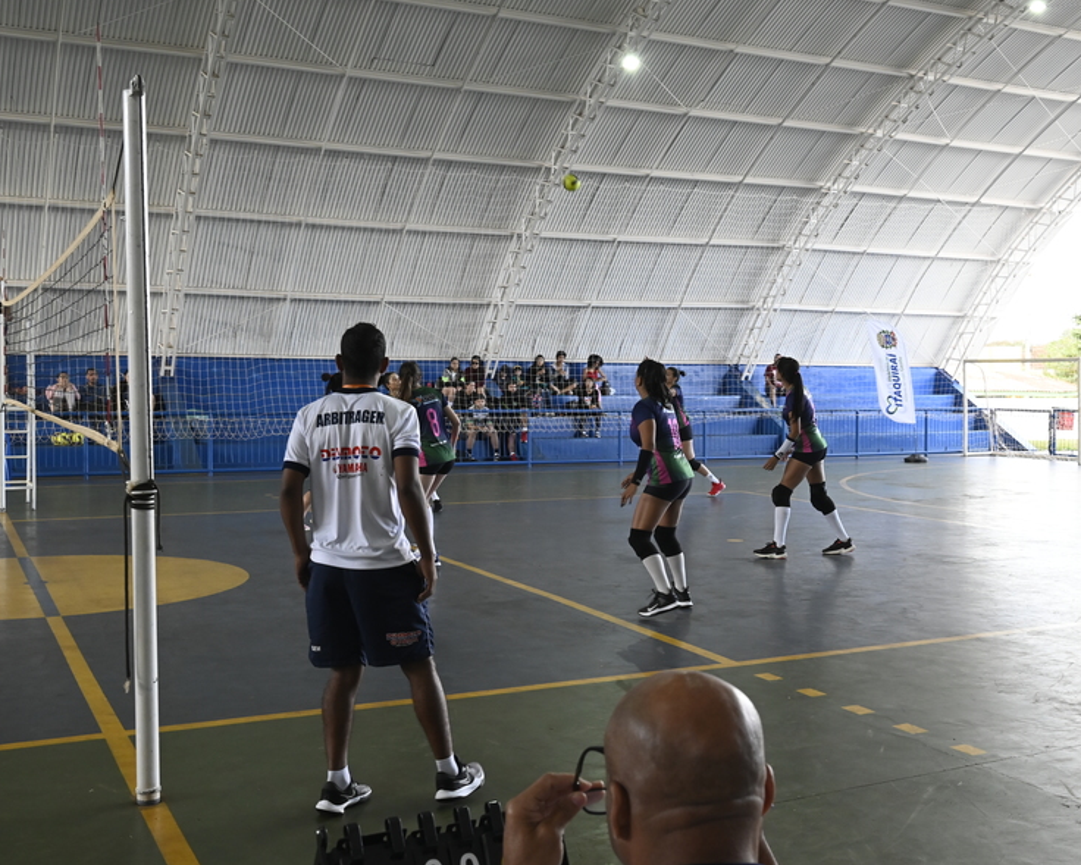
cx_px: 639
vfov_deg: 38.2
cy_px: 427
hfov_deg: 46.6
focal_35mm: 39
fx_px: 1248
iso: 2500
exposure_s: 1/125
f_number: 9
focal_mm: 34
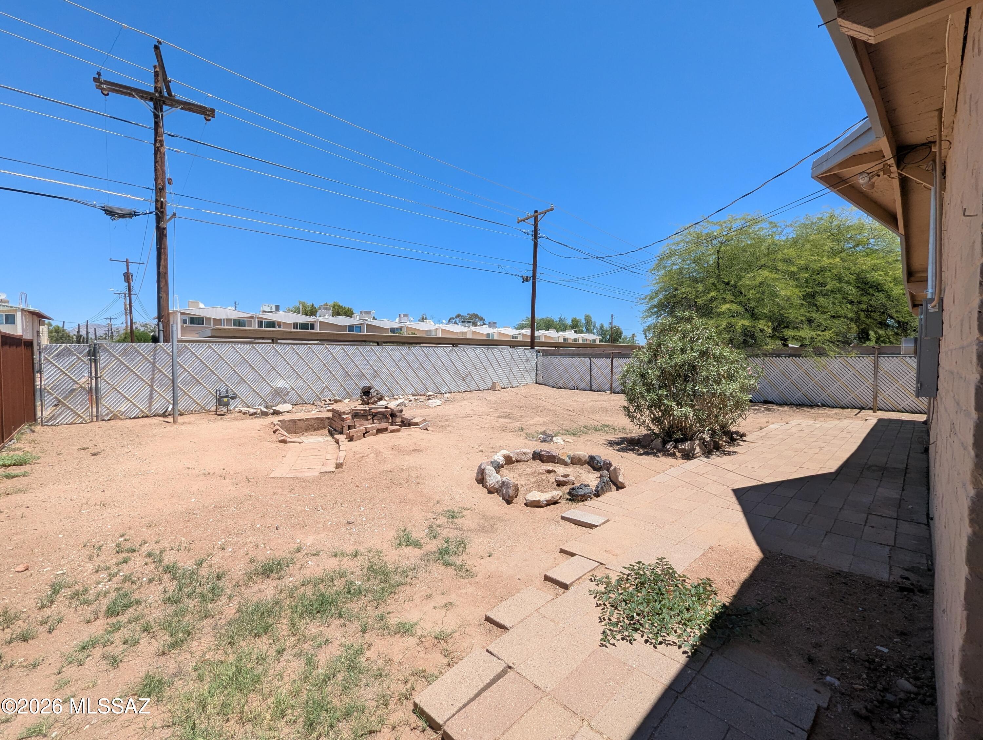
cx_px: 492
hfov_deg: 106.1
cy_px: 370
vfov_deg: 90.0
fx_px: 370
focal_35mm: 13
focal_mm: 1.95
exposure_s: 1/1381
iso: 48
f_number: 2.2
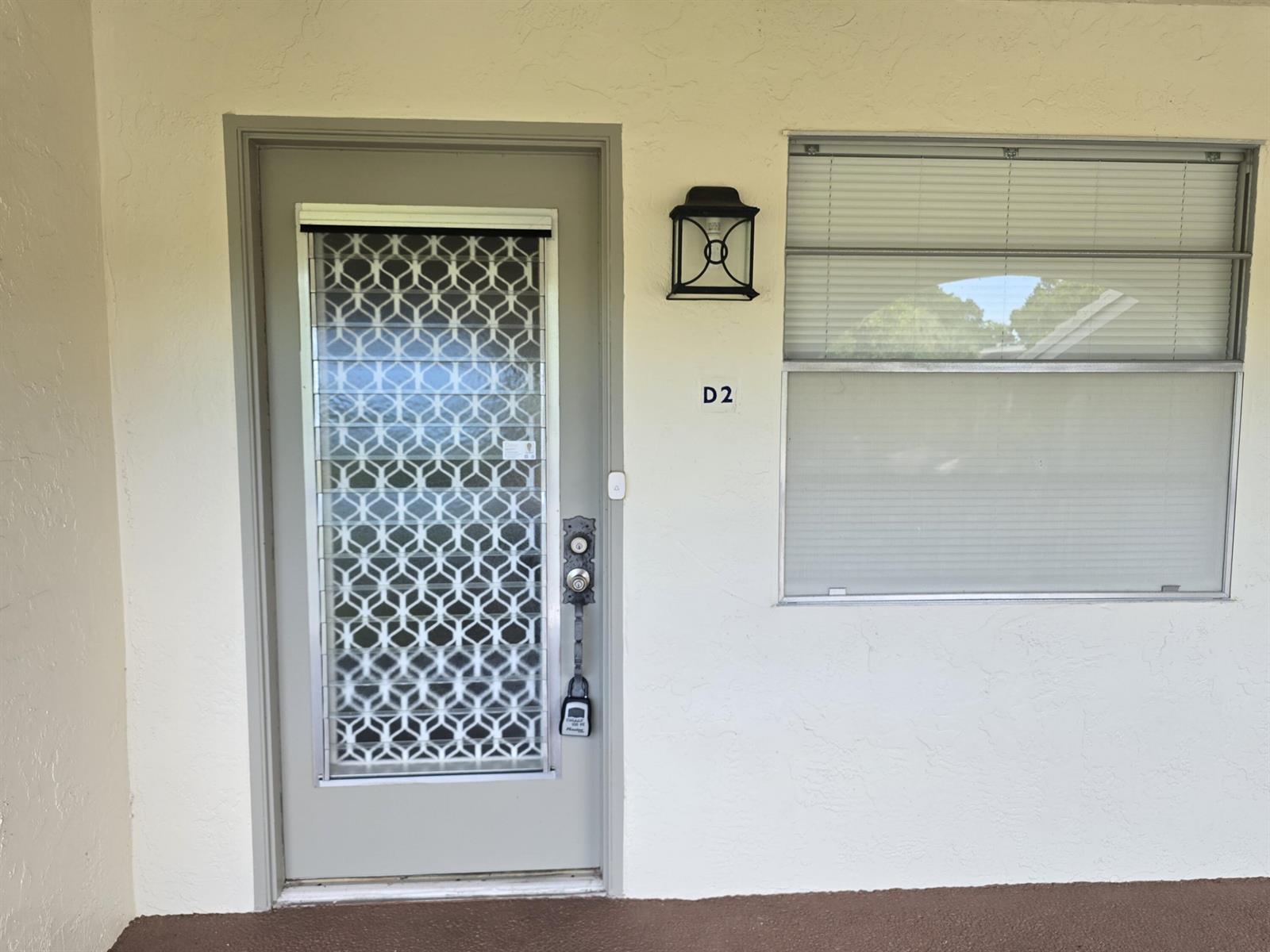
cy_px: 476
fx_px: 844
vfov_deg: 58.9
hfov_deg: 73.9
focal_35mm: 23
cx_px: 635
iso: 50
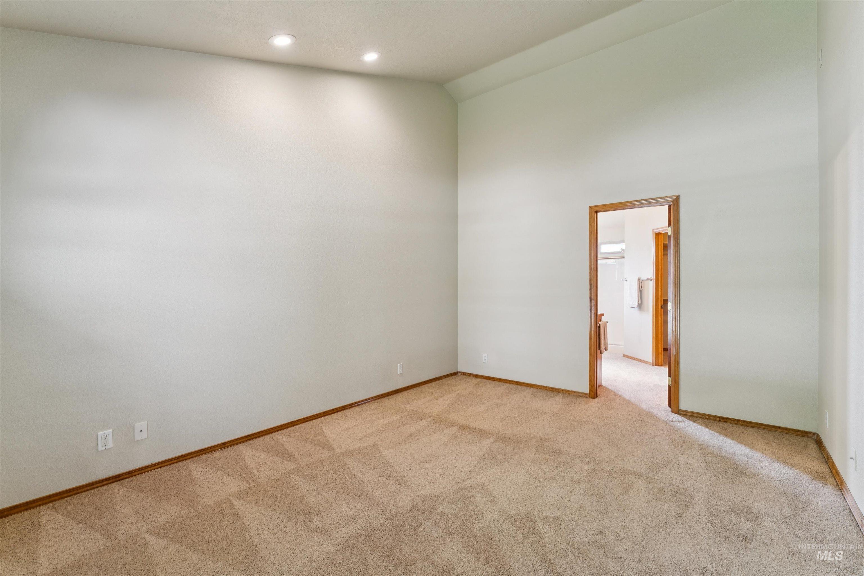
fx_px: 379
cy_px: 288
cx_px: 432
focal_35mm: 16
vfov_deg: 74.4
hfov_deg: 97.5
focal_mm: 15.8
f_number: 13
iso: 400
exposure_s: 1/3.33
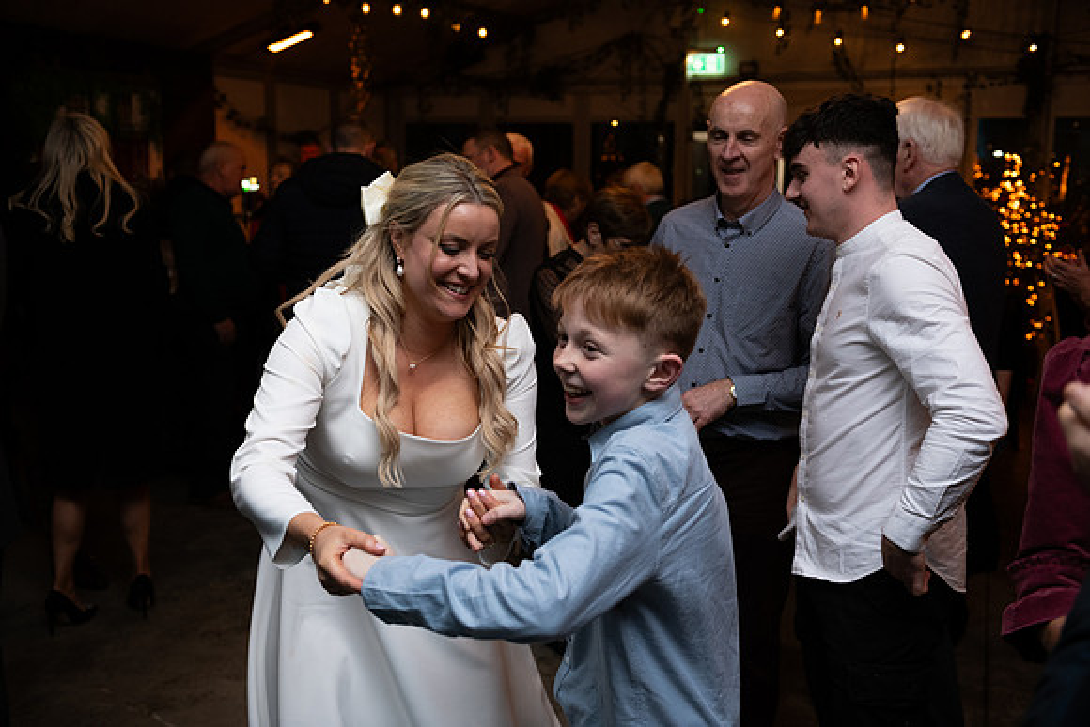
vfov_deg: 35.1
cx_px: 545
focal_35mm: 38
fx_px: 1151
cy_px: 364
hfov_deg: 50.7
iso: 800
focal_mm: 38
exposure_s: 1/160
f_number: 3.5
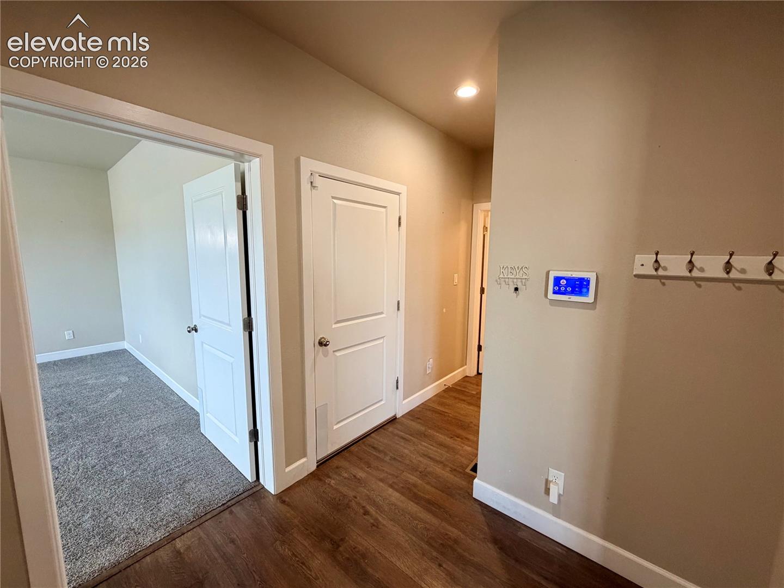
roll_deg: +0.5
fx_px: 317
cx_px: 392
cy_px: 294
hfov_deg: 102.1
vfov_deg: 85.7
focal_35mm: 14
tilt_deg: -6.7
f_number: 2.2
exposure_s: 1/120
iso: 320
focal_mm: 2.22
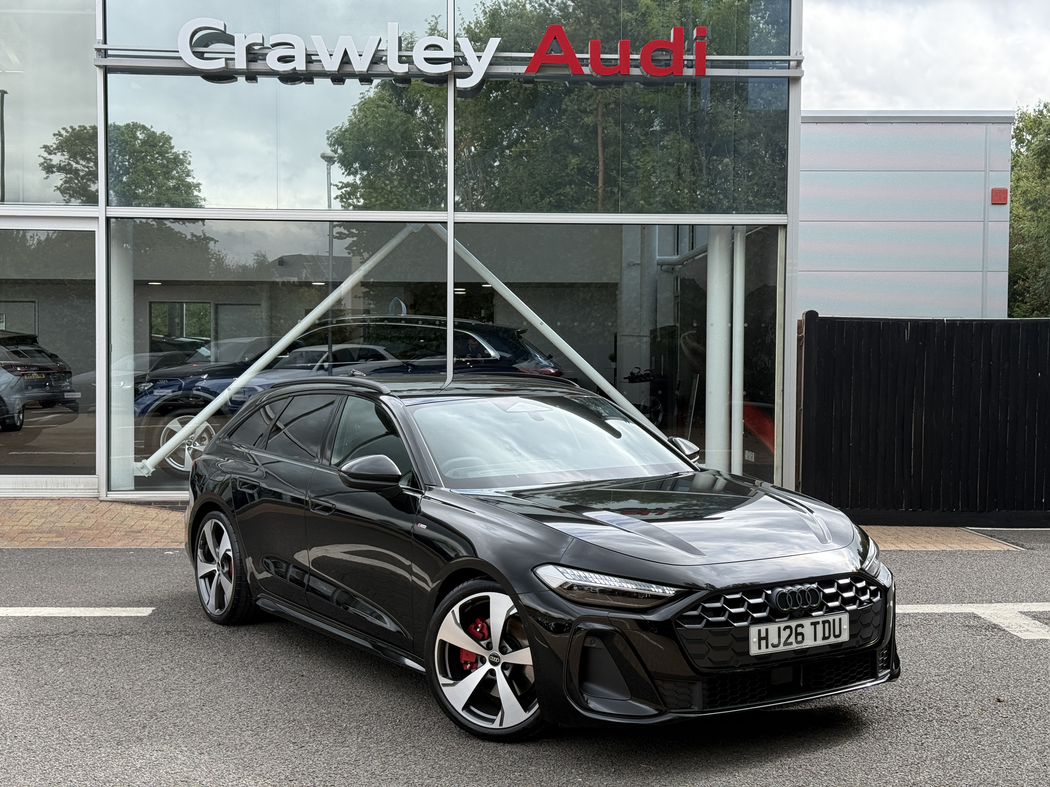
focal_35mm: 48
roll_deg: -0.6
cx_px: 525
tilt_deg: -1.0
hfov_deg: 39.7
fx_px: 1456
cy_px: 394
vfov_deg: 30.3
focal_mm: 6.76
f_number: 1.78
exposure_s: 1/1456
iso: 100
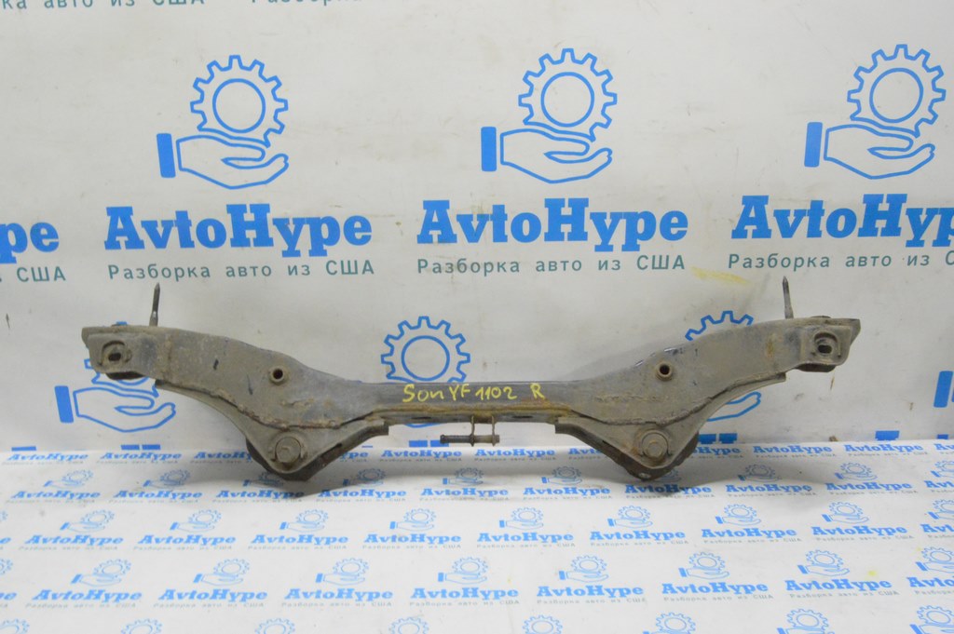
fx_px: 874
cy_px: 317
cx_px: 477
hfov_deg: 57.3
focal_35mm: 33
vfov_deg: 39.9
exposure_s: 1/15
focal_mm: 22
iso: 6400
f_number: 20
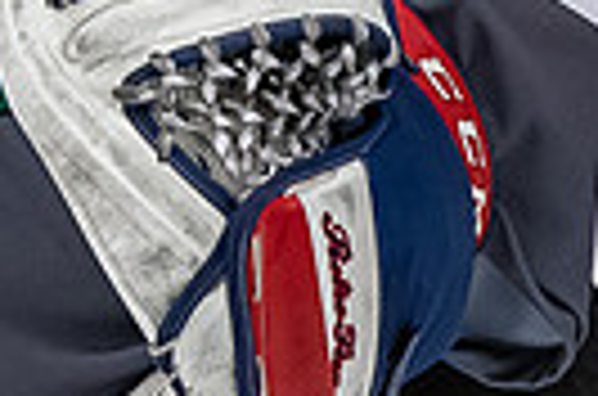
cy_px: -459
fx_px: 31320
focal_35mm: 1890
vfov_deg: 0.7
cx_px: -85
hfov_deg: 1.1
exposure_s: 1/800
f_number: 3.5
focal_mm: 200
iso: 2500
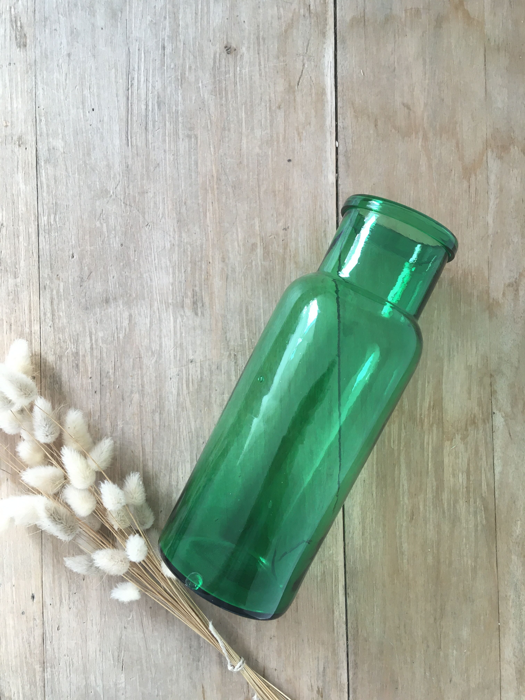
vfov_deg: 61.7
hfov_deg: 48.2
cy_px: 350
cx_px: 262
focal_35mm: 29
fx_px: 586
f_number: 2.2
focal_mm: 4.15
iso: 32
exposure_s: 1/33
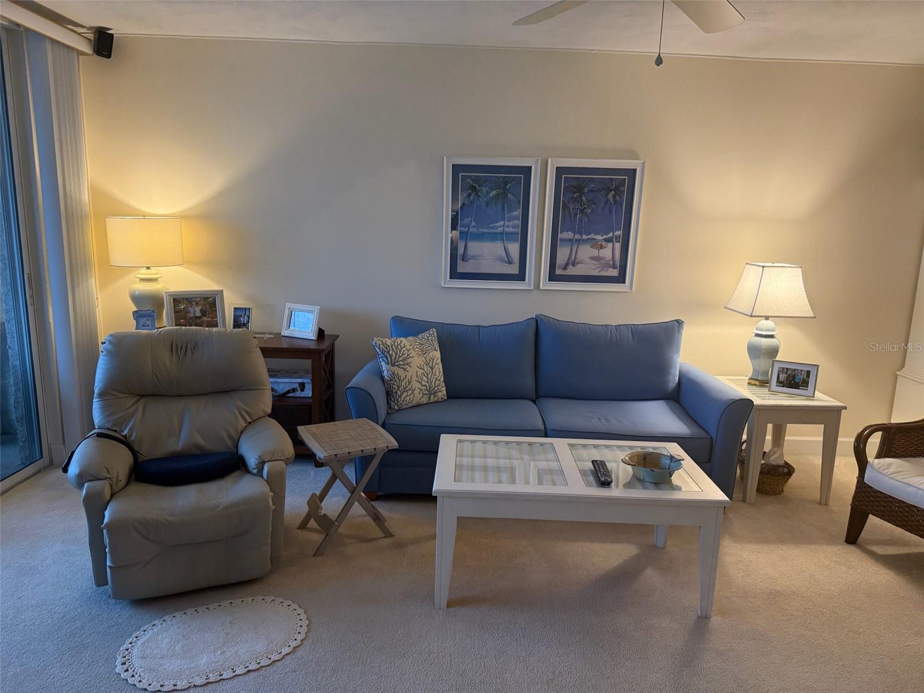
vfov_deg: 56.8
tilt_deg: -11.0
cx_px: 462
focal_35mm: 24
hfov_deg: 71.6
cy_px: 346
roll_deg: -1.9
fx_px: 641
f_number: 1.78
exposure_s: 1/60
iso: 200
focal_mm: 6.76
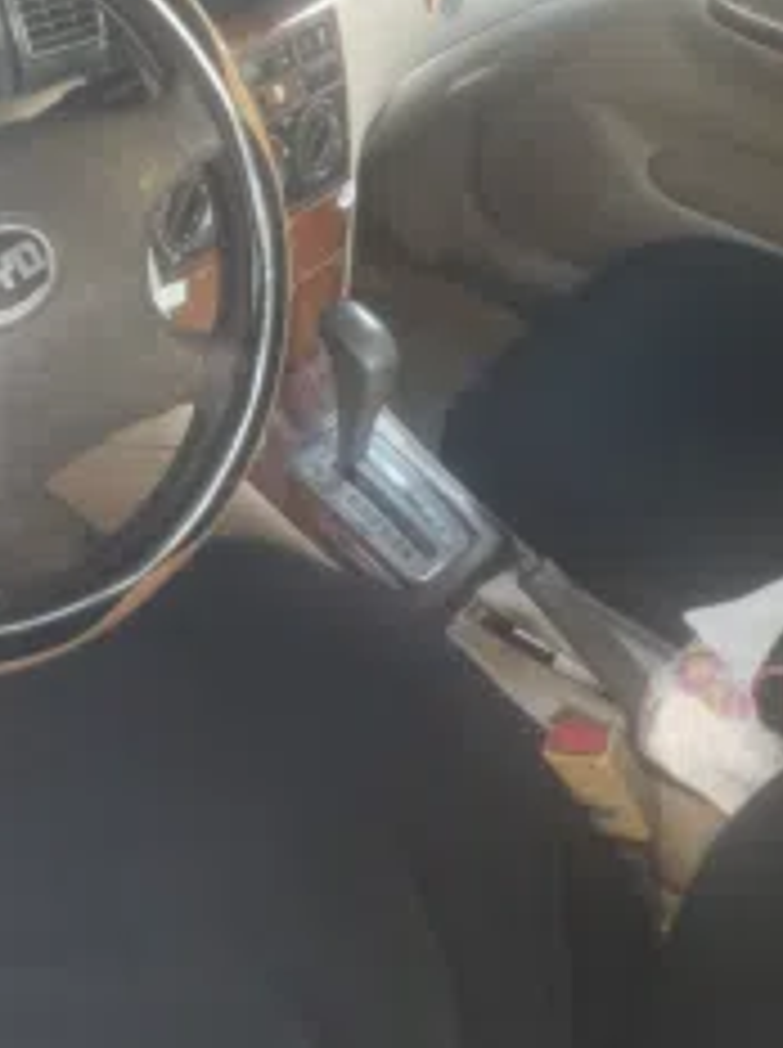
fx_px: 1300
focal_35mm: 43
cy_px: 391
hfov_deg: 33.1
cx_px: 238
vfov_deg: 43.6
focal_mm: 4.6
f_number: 2
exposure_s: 1/33
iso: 320
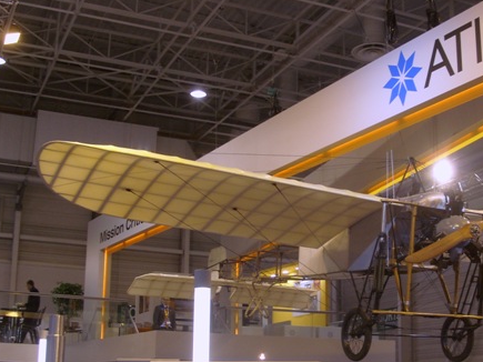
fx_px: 739
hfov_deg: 35.9
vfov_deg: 27.4
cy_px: 221
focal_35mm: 53
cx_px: 310
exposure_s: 1/60
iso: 100
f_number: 3.5
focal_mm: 6
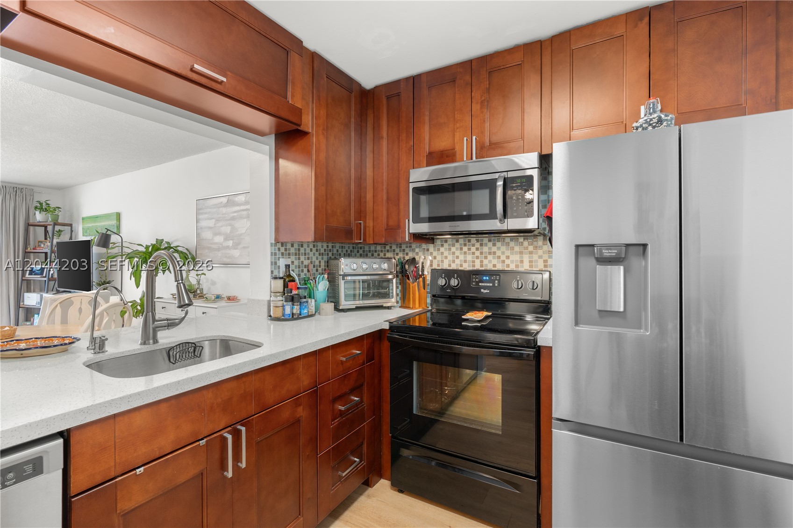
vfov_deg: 73.7
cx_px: 396
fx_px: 352
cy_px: 264
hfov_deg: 96.7
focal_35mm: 16
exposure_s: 1/5
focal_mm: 16
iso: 500
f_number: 8
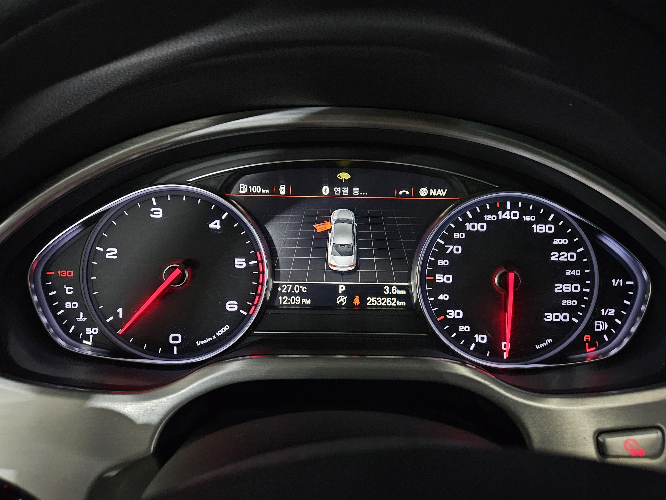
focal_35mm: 23
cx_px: 333
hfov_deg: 73.9
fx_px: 443
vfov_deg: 58.9
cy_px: 250
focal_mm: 5.4
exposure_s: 1/25
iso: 1000
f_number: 1.8
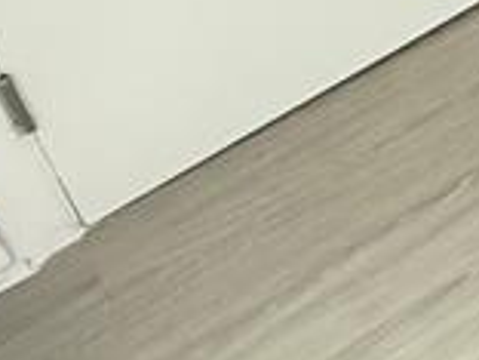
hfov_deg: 11.1
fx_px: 1273
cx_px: 1480
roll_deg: +0.2
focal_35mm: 92
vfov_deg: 11.5
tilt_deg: -19.9
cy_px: -640
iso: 320
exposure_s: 1/120
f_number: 2.2
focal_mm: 2.22
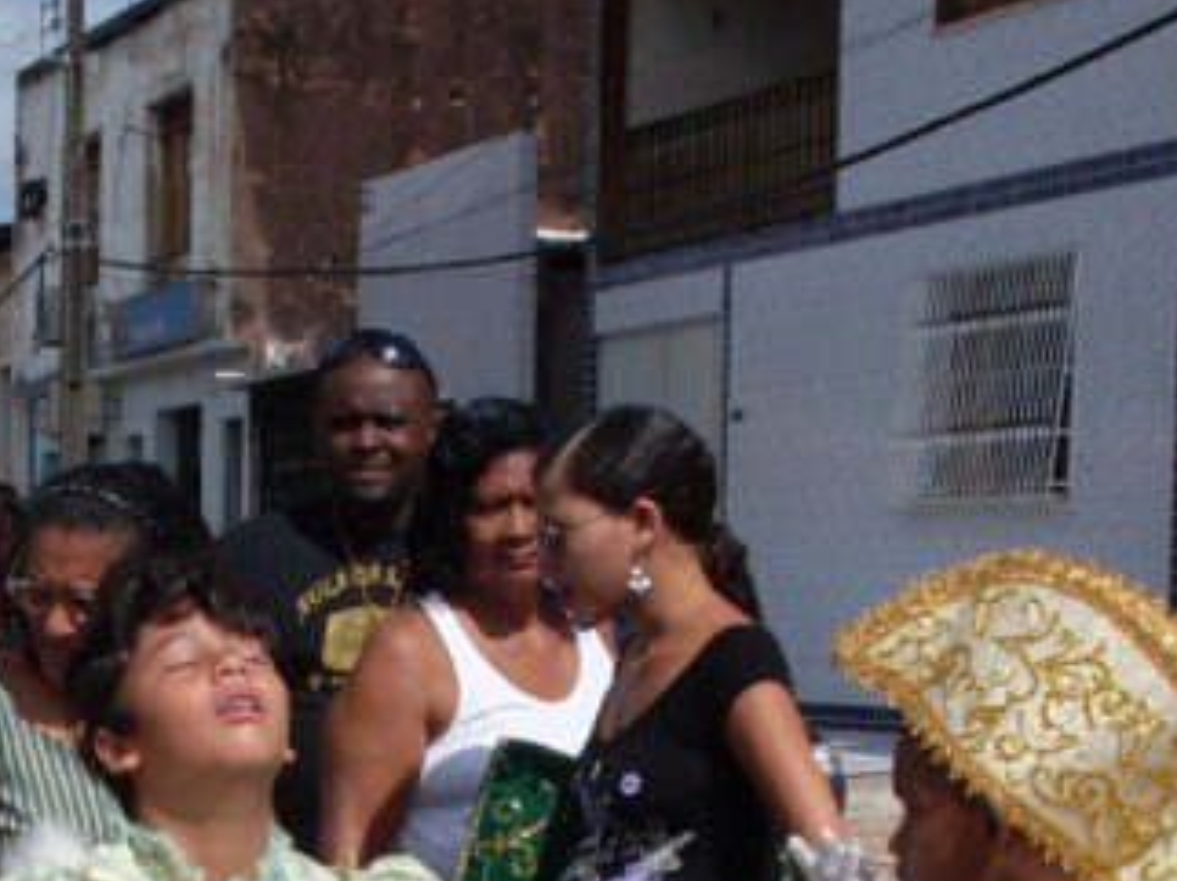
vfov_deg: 11.7
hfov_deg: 16.2
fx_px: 4111
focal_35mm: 121
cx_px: 333
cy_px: 1334
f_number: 8.4
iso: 80
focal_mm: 6.3
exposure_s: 1/250
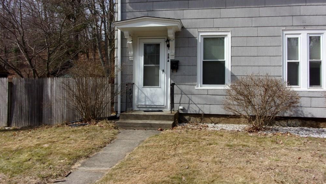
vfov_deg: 37.7
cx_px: 162
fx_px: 268
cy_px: 80
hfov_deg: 62.6
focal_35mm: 31
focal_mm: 5.1
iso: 80
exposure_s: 1/70
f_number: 10.8
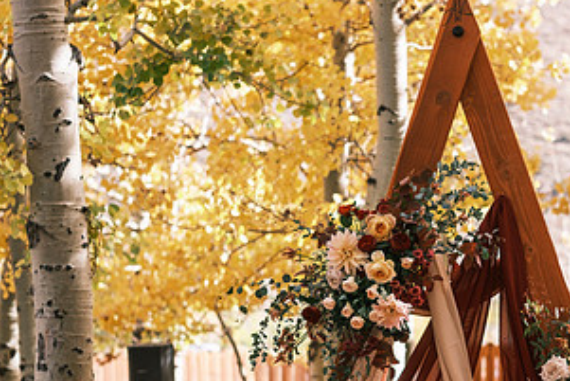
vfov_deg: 8.5
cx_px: 464
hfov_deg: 12.6
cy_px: 264
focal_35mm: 162
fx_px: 2566
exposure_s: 1/2000
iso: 400
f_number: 1.8
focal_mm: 56
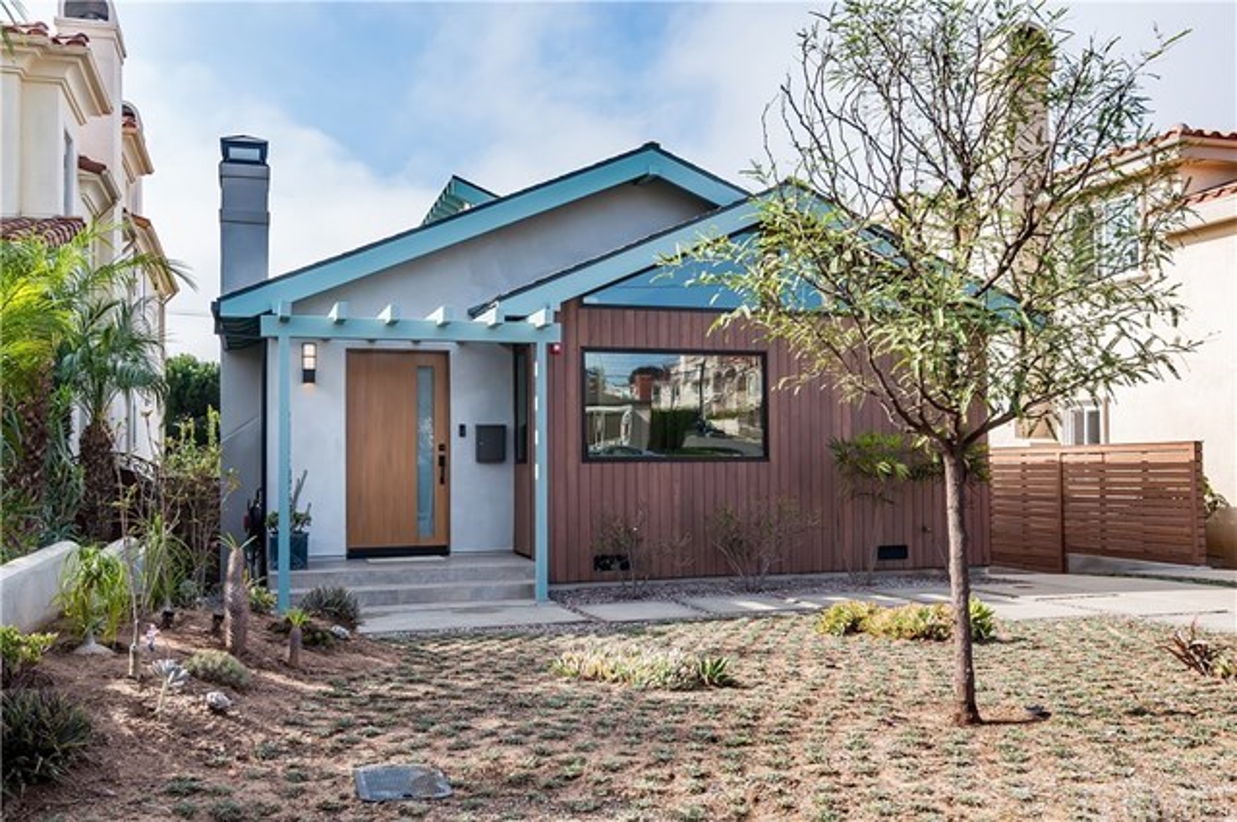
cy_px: 411
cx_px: 618
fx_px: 1132
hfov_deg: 57.3
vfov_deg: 39.9
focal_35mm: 33
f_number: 10
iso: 200
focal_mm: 22
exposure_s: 1/200
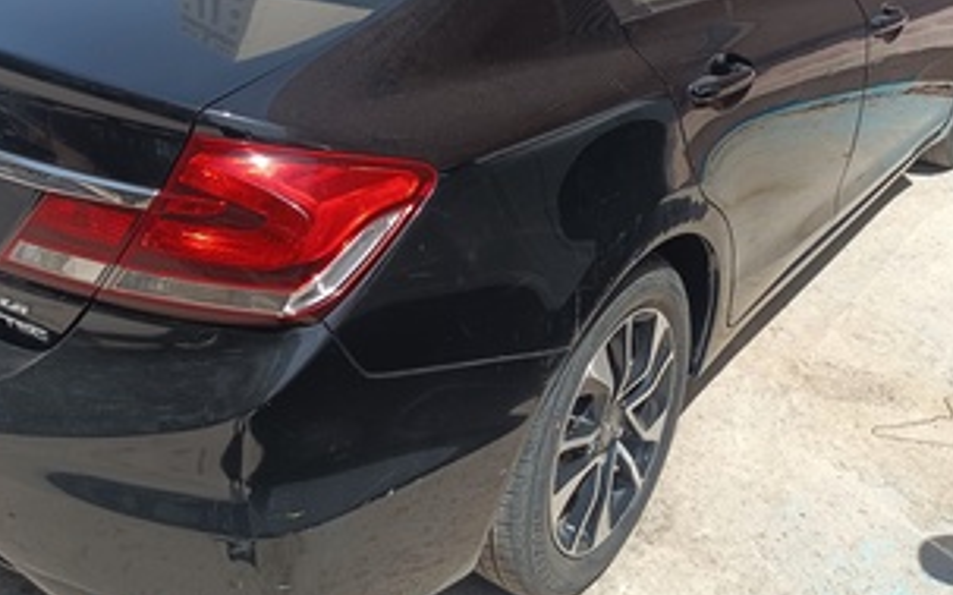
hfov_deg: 49.0
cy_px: 74
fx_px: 1038
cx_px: 382
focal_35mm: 40
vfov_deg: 30.7
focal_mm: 4.74
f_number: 1.79
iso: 100
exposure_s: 1/385
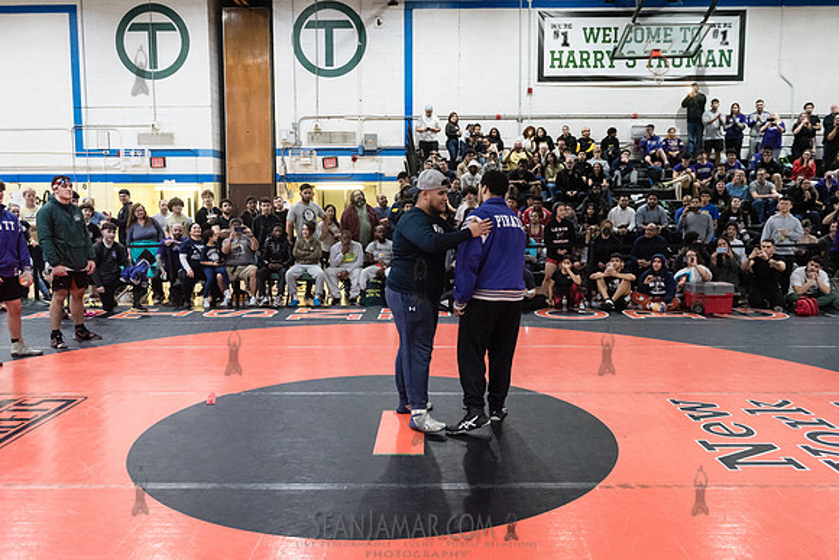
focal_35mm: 29
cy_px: 280
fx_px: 676
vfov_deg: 45.0
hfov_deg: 63.6
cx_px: 420
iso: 8000
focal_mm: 29
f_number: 3.2
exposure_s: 1/320
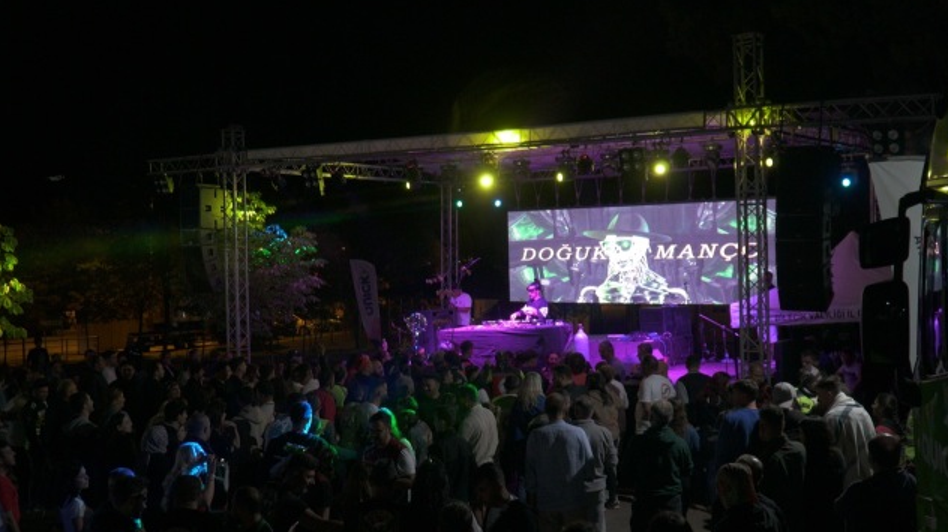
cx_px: 478
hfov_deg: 56.6
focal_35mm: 35
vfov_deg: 33.6
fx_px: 880
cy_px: 303
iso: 1250
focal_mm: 22
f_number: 4
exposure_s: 1/50
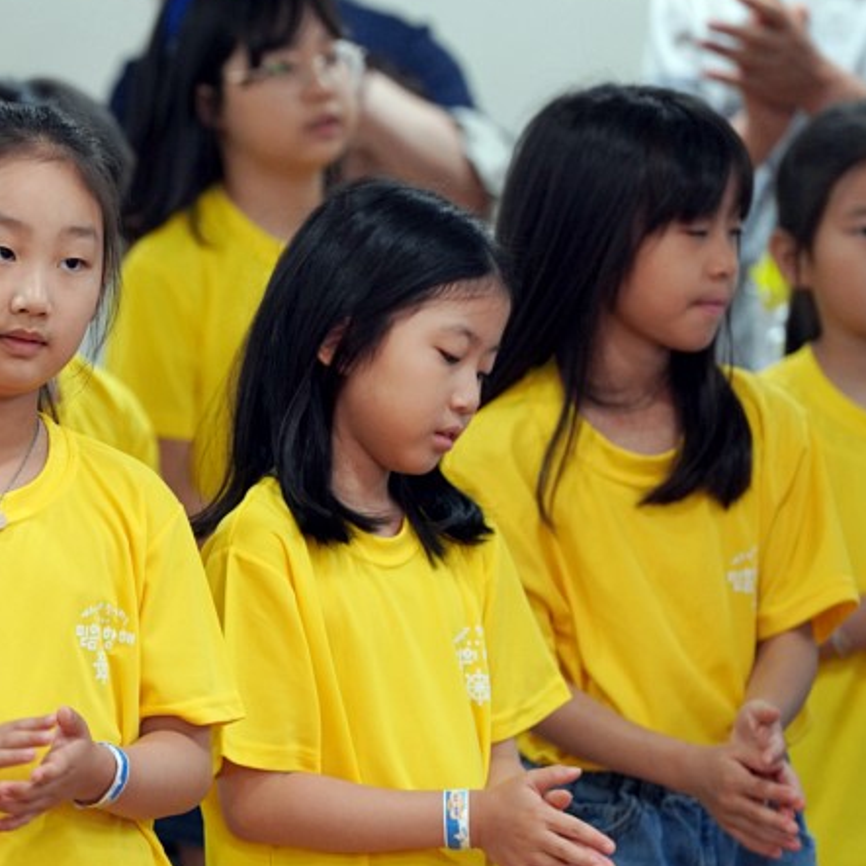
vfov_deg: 5.2
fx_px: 9482
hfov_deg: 5.2
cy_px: 495
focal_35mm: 335
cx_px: 2
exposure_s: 1/200
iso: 2000
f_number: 4
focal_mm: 194
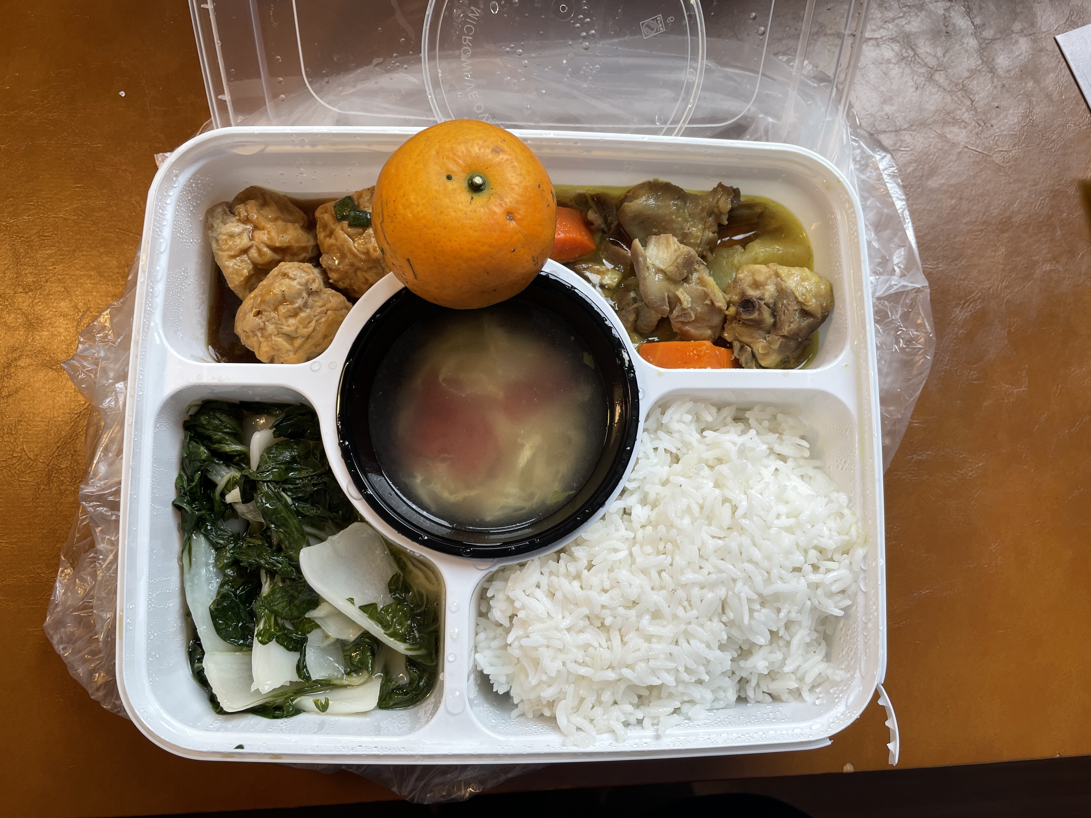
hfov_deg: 67.3
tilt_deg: -81.9
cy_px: 409
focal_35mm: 26
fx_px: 819
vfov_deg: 53.1
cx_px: 546
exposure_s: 1/121
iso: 64
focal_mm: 4.2
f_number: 1.6
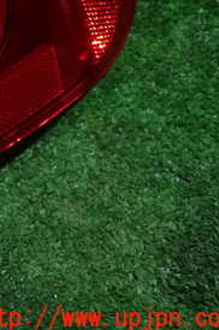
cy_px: 63
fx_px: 521
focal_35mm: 57
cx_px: -120
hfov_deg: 20.1
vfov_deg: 34.0
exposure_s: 1/60
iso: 200
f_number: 2
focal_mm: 4.5
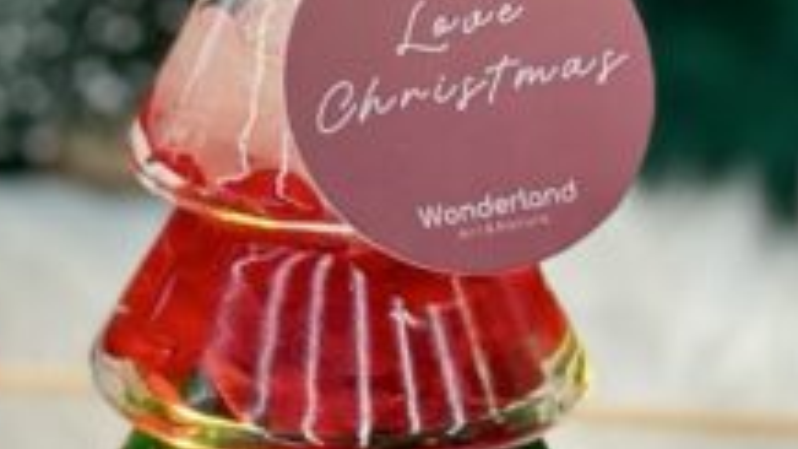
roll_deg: +0.0
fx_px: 4274
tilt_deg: -15.4
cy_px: 70
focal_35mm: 202
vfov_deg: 6.0
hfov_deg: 10.6
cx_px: -18
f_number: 1.78
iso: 64
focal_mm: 6.86
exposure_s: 1/123
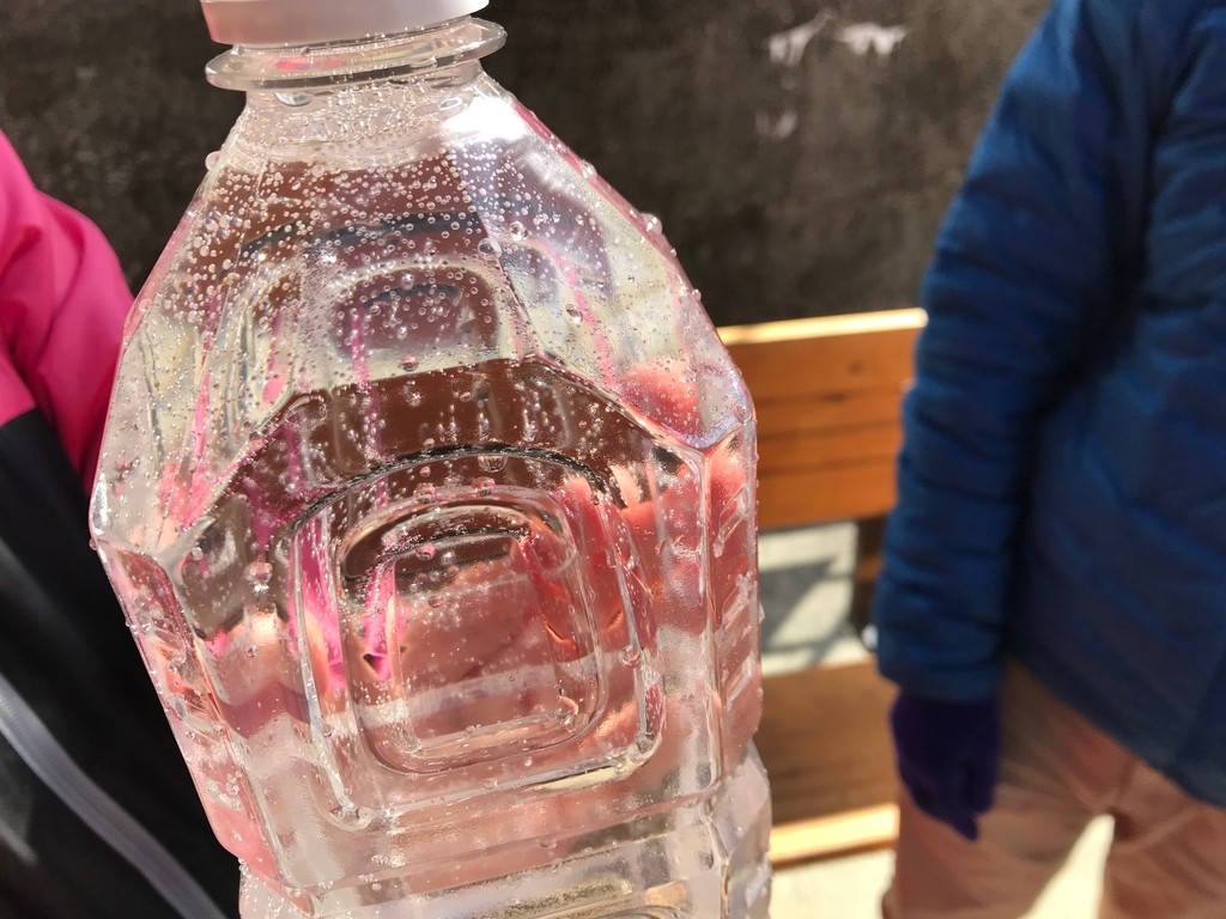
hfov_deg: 63.4
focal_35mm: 28
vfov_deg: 49.7
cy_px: 460
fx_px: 992
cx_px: 613
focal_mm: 3.99
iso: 20
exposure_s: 1/610
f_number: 1.8
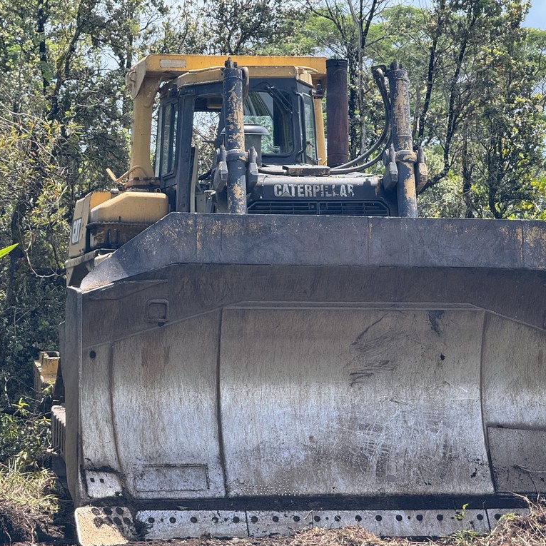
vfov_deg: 12.3
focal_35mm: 142
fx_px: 2534
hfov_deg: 12.3
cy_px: 273
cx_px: 306
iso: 50
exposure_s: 1/426
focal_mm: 15.66
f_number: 2.8
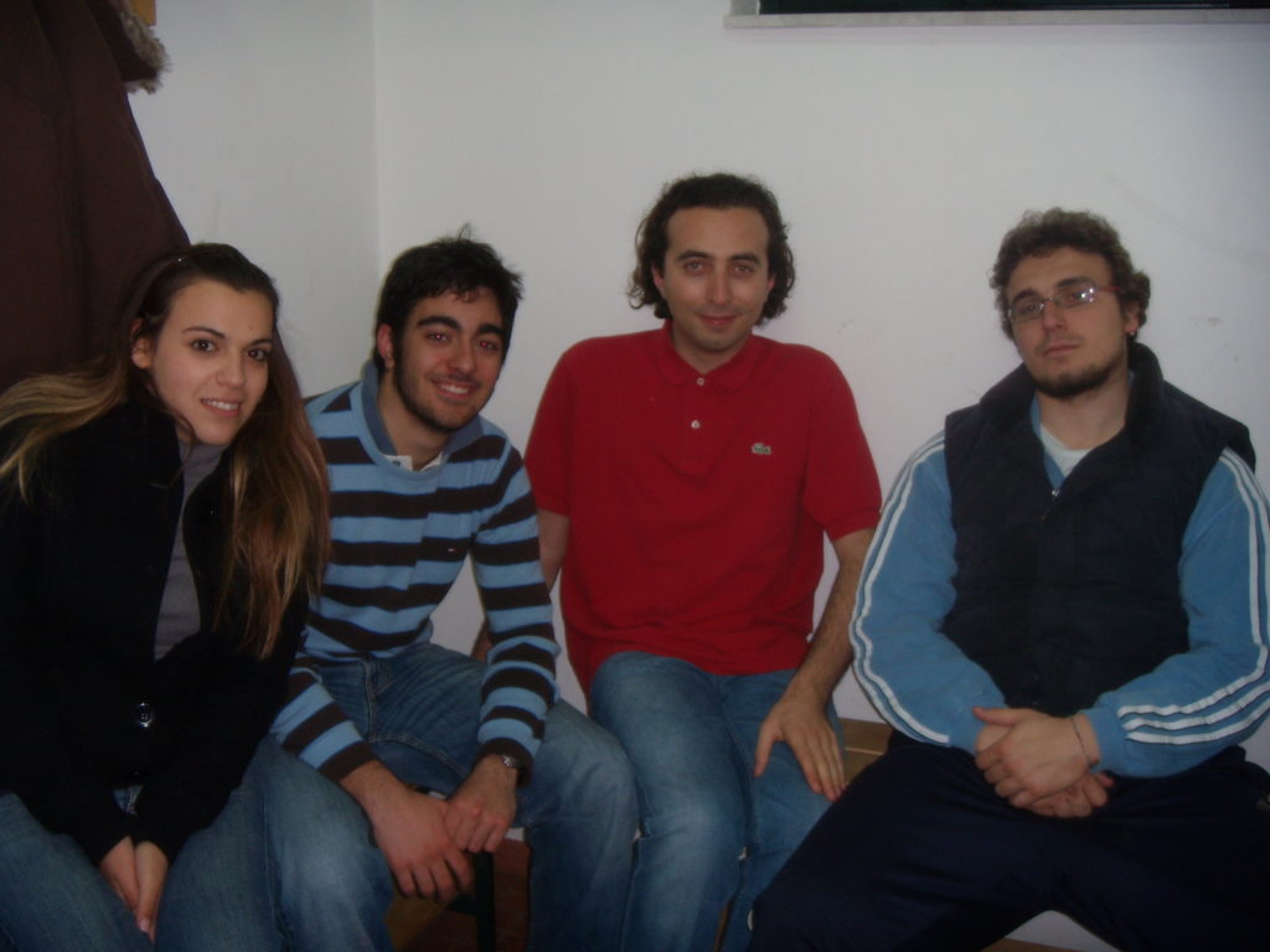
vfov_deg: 37.7
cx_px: 635
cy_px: 476
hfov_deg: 49.0
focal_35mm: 38
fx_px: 1394
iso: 64
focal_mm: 6.4
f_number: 3.5
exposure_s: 1/60.2
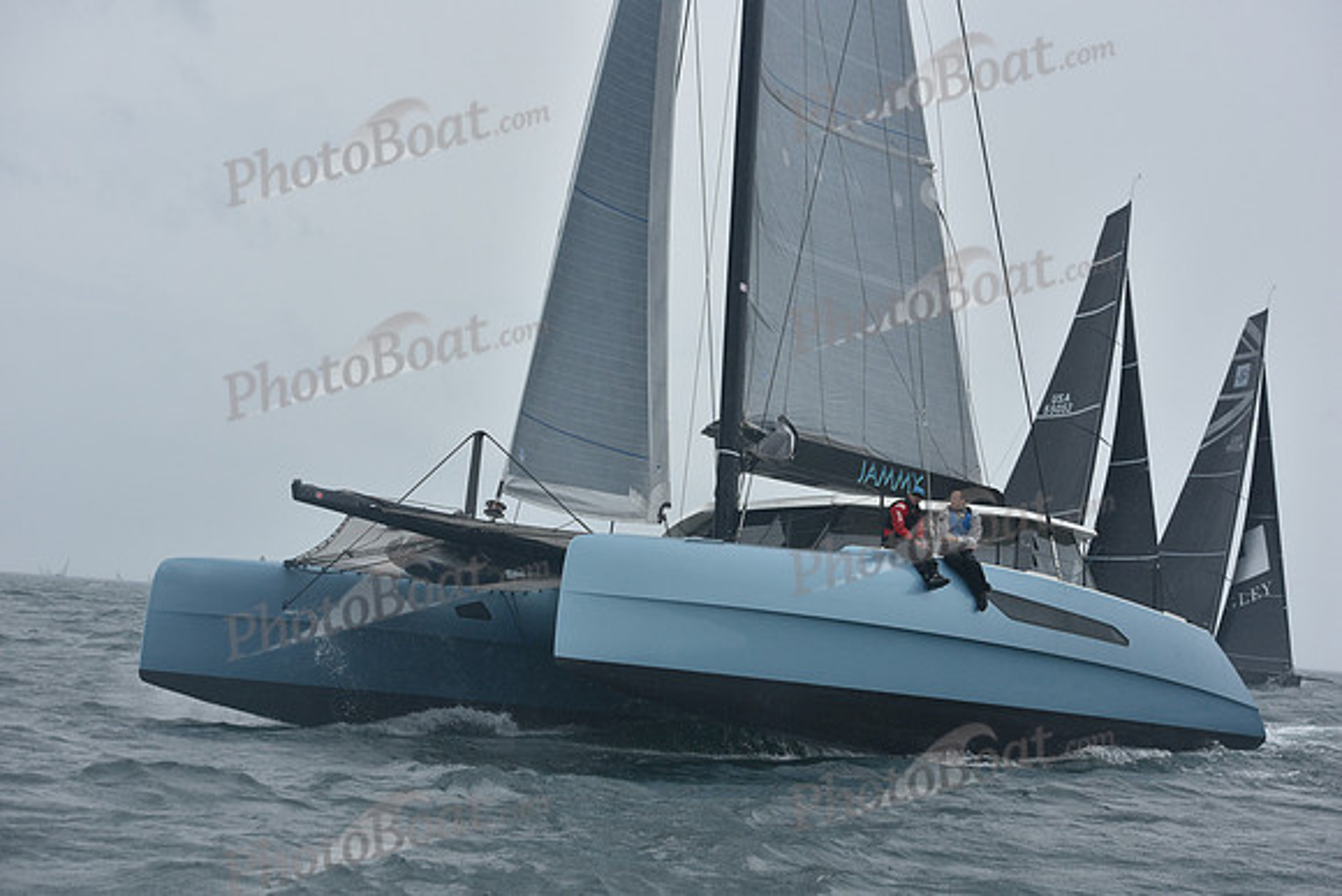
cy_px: 448
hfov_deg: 22.6
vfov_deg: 15.2
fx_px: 3356
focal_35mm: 90
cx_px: 671
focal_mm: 90
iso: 320
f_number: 6.3
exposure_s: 1/1000
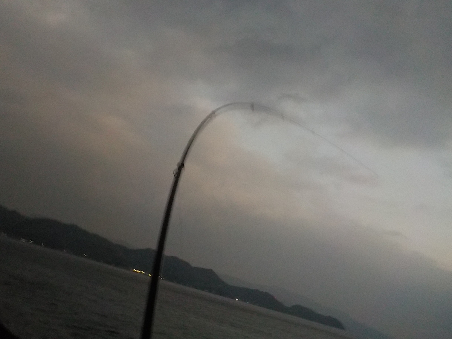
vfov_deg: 46.8
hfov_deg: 60.0
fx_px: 392
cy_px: 170
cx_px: 226
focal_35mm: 30
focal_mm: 4.1
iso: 800
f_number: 3.3
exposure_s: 1/6
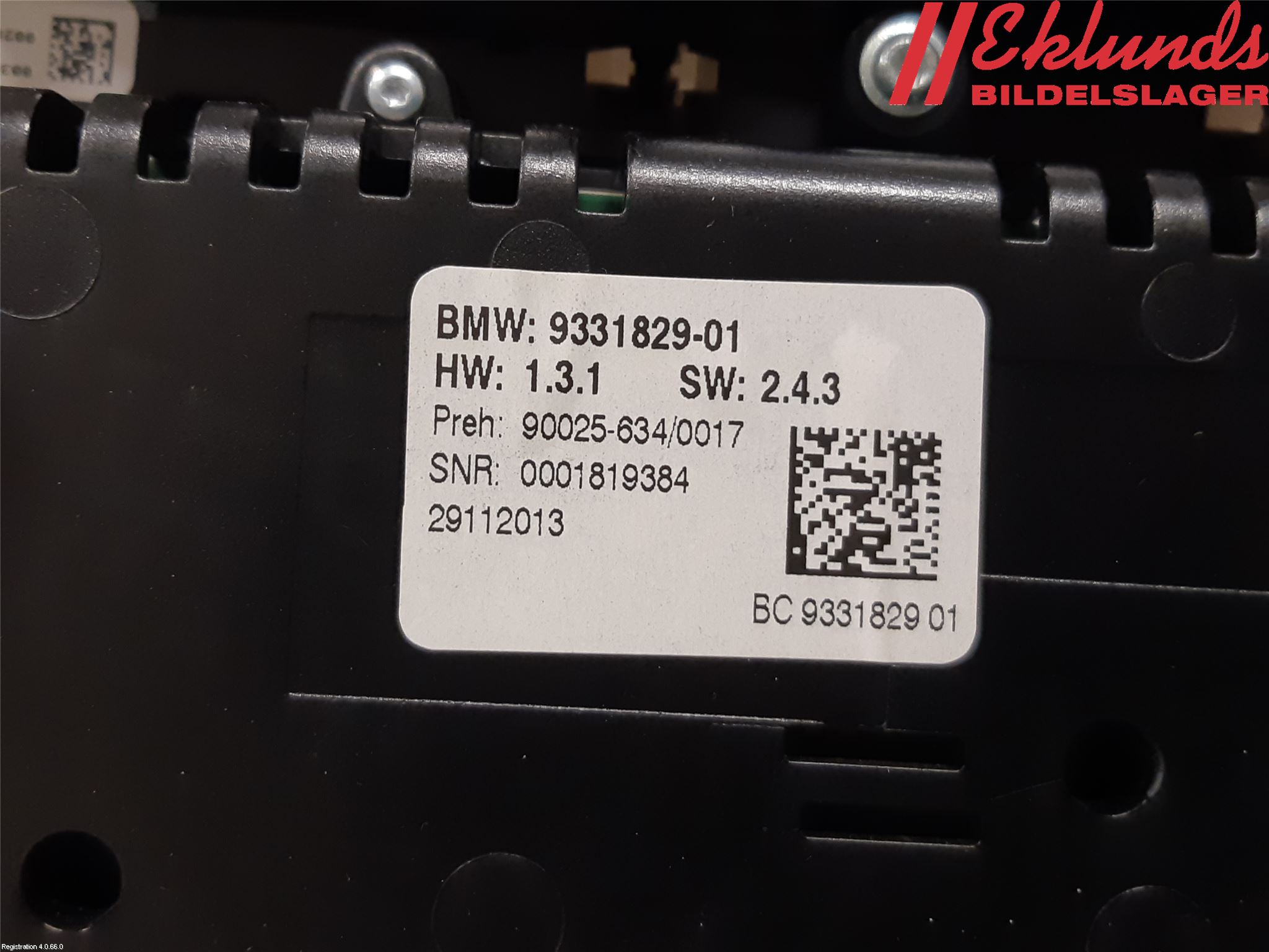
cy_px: 476
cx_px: 634
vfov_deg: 53.1
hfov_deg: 67.3
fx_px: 953
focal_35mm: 26
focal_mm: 3.93
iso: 160
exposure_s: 1/50
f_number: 1.7
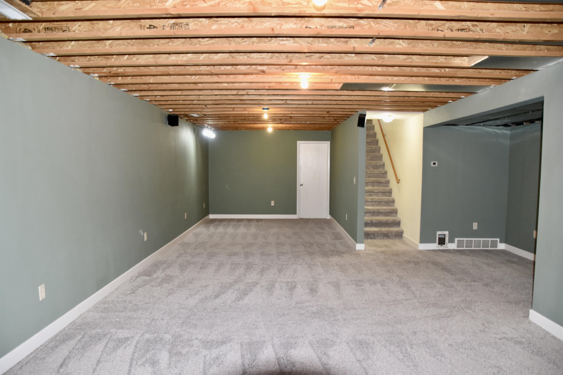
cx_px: 282
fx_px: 375
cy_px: 188
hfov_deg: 73.8
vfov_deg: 53.1
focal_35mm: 24
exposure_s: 1/60
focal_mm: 16
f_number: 3.5
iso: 900
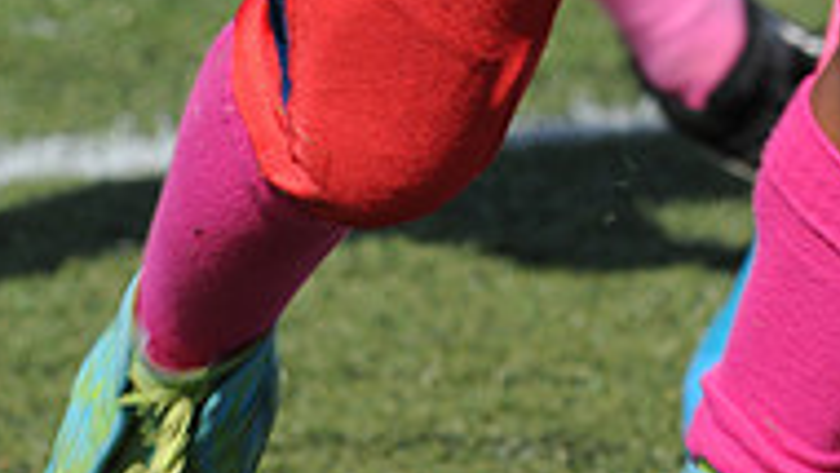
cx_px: 754
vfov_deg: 0.8
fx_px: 32016
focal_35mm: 1437
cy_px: -796
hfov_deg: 1.5
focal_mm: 300
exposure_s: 1/500
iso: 200
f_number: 9
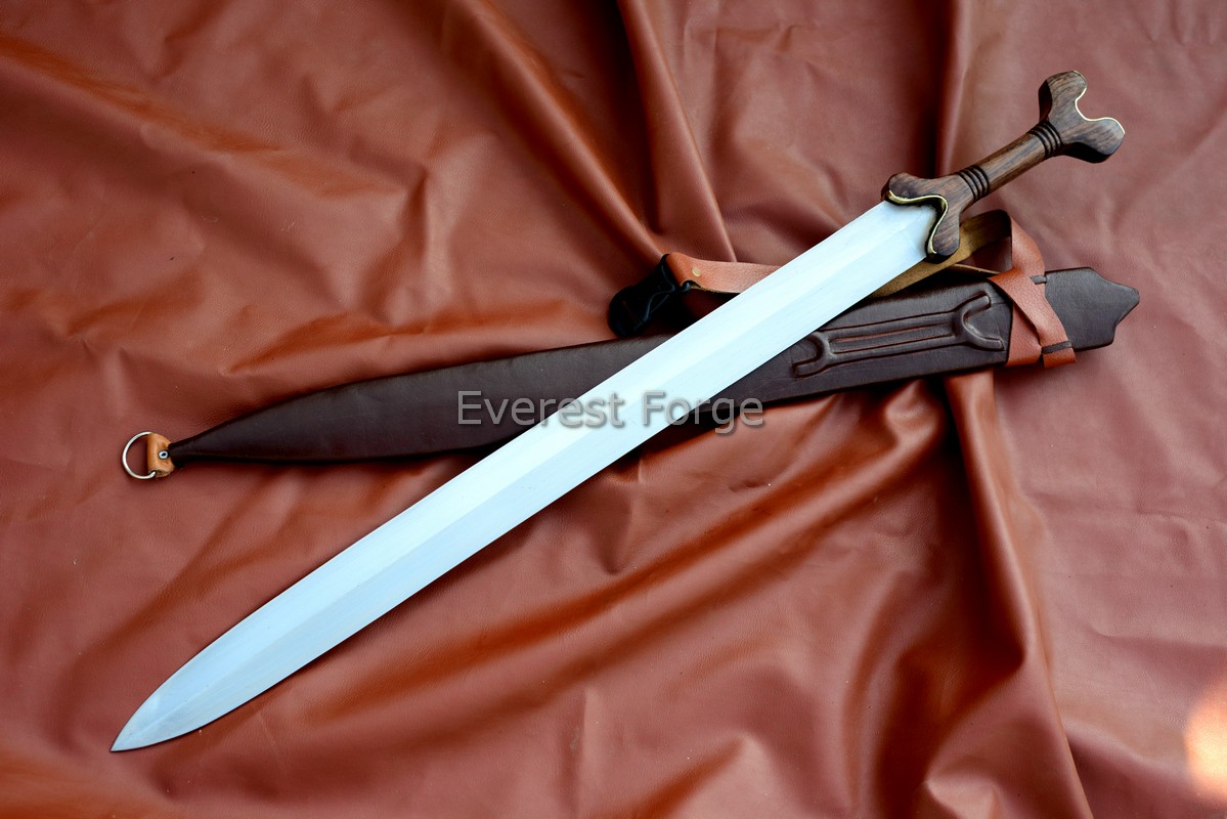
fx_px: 1704
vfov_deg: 27.0
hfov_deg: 39.6
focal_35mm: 50
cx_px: 614
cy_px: 410
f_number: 5.6
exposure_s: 1/125
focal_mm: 50
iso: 280
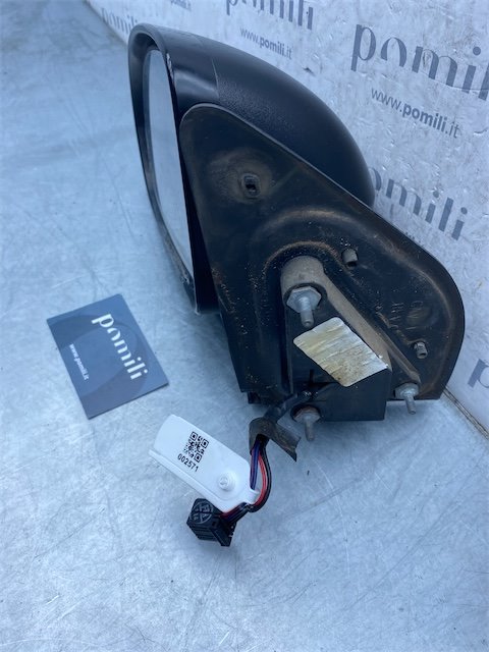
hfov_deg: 53.1
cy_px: 326
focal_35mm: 26
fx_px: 490
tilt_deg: -54.8
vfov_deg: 67.3
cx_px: 244
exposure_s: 1/640
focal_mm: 4.25
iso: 32
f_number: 1.8
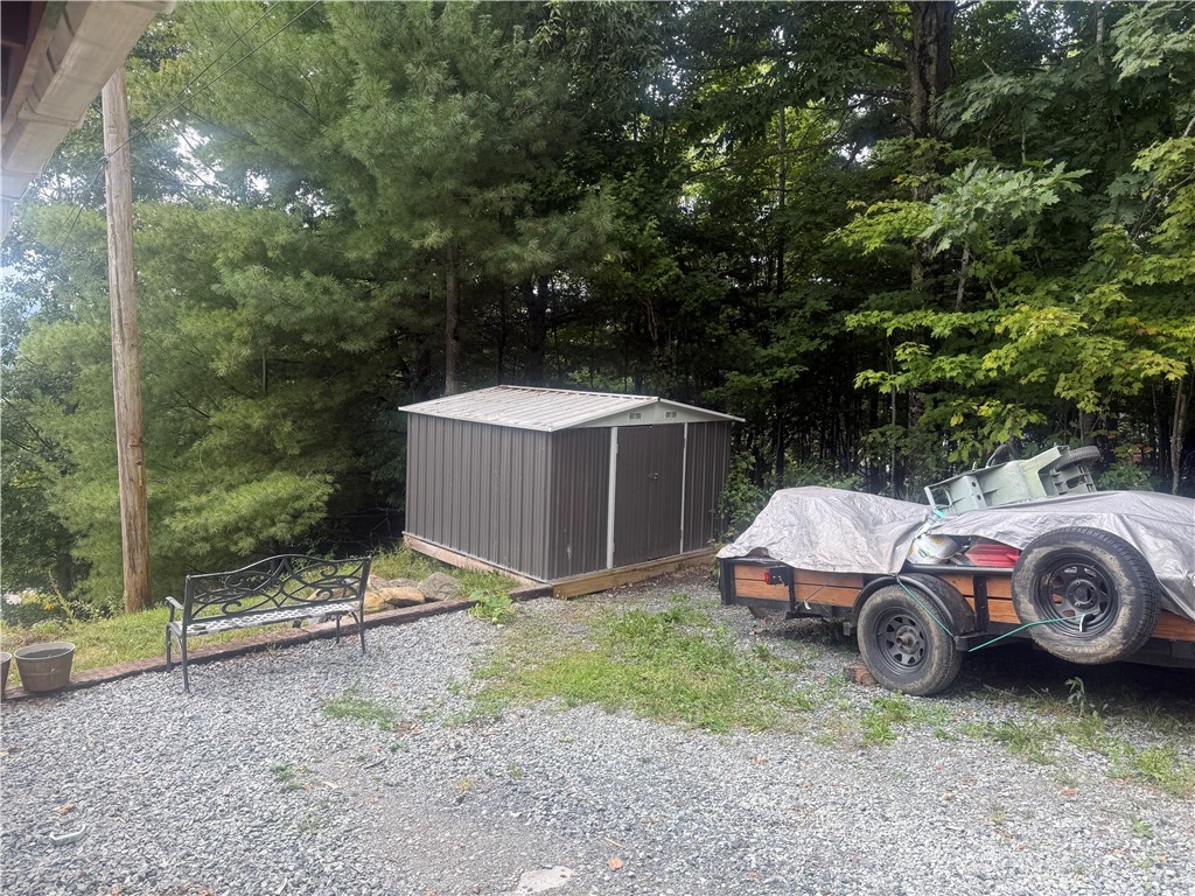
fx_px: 829
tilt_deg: -5.6
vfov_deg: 56.8
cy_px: 448
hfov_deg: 71.6
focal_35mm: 24
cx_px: 598
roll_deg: -2.5
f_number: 1.78
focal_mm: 6.76
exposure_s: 1/920
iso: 80
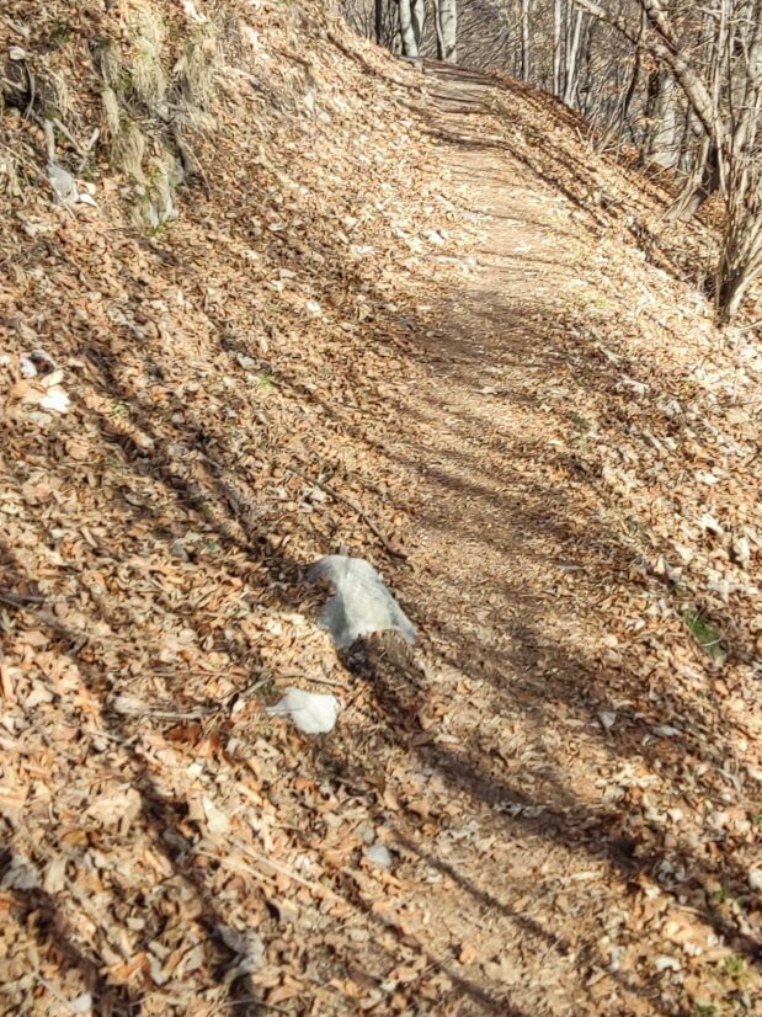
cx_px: 483
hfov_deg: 23.6
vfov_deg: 31.0
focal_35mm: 62
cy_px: 371
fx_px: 1821
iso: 50
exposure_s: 1/302
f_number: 1.79
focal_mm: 4.71
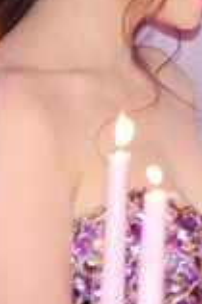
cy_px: 63
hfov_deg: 5.8
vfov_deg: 8.7
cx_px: 292
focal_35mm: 236
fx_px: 1991
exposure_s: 1/50
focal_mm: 62
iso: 1250
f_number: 4.5
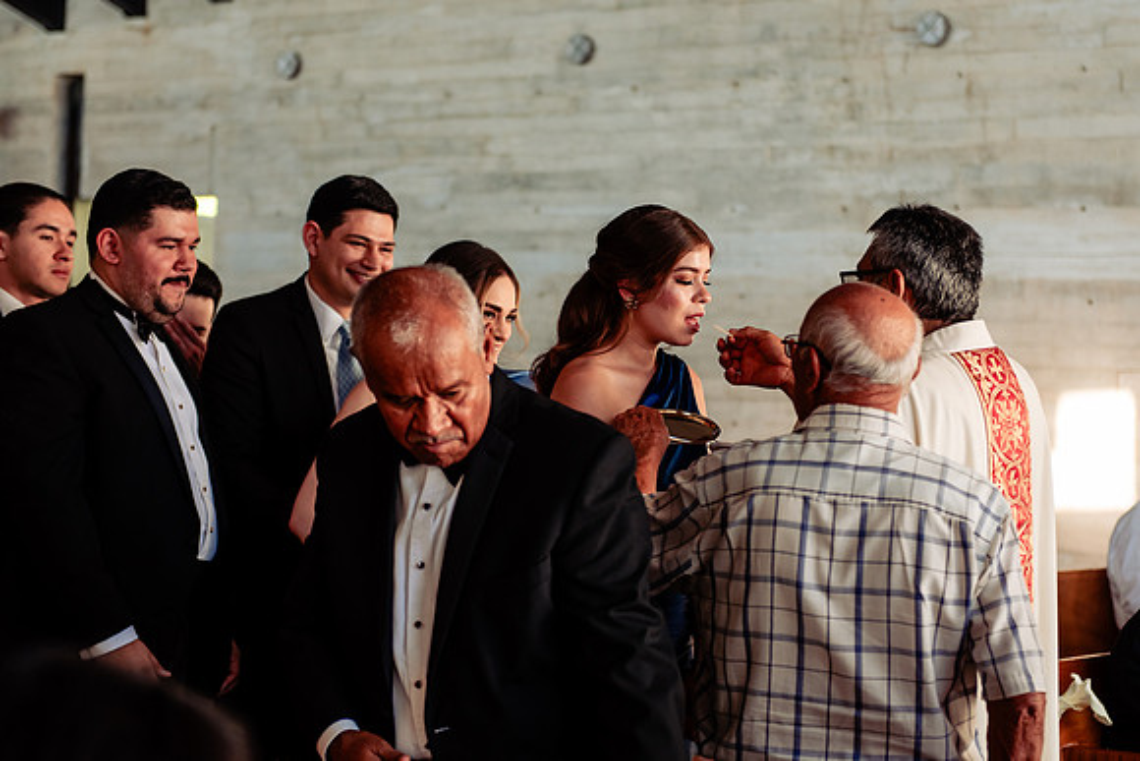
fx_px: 2452
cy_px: 328
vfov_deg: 17.6
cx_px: 649
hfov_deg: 26.2
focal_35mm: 77
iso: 500
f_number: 3.2
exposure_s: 1/320
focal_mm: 66
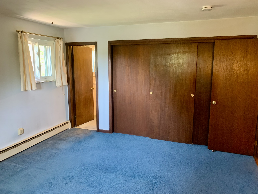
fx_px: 194
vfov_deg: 53.1
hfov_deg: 67.3
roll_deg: -0.2
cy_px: 97
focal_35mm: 26
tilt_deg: -10.7
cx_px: 129
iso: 320
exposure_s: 1/40
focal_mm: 4.25
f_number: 1.8
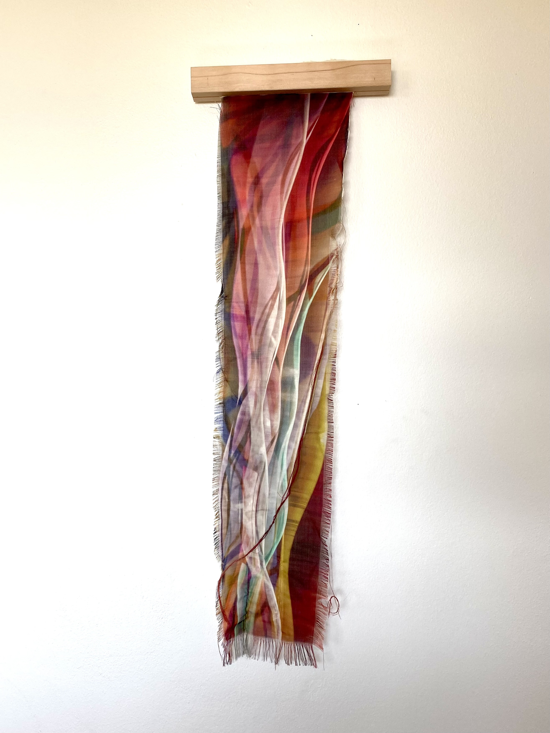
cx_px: 275
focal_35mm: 26
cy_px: 366
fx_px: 551
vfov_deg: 67.3
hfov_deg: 53.1
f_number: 1.8
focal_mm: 4.25
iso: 32
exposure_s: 1/208
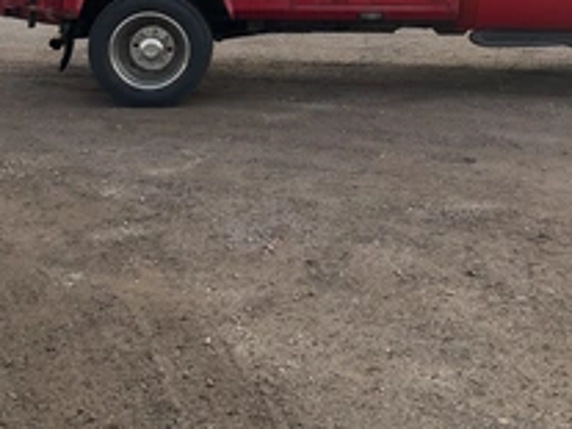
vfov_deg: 25.1
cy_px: 19
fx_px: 925
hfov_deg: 34.2
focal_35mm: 56
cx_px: 356
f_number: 1.8
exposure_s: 1/962
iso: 25
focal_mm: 3
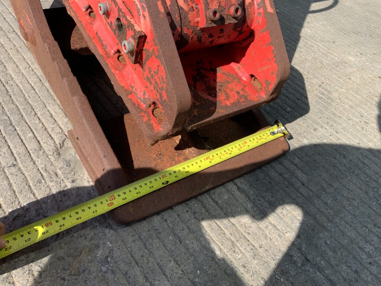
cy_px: 143
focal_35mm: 29
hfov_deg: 61.7
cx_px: 190
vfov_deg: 48.2
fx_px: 319
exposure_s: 1/1015
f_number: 1.8
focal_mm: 3
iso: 16
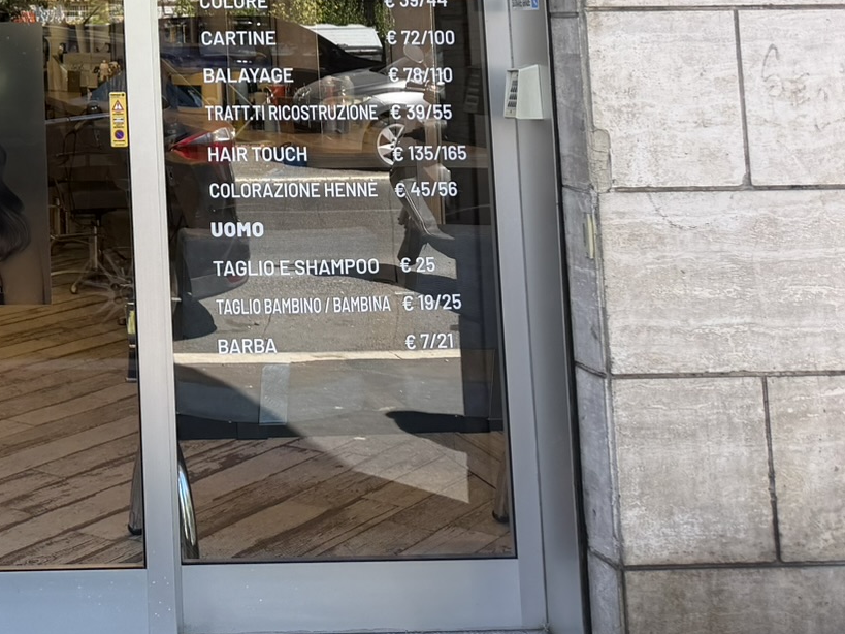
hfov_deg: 28.3
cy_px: -138
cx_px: -156
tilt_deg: +7.9
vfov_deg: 22.4
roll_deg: +0.8
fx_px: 1464
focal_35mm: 60
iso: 80
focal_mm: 6.76
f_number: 1.78
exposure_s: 1/423
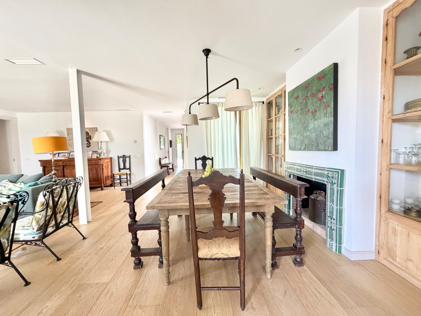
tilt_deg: -4.4
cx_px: 210
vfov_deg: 85.7
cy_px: 158
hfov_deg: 102.1
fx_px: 170
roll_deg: +1.9
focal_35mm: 14
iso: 320
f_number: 2.2
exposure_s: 1/121
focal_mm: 2.22
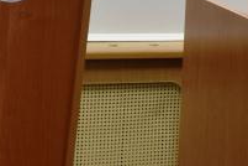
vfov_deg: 6.3
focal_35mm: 207
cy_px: -251
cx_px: 327
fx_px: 1423
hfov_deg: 9.8
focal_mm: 27
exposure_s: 1/160
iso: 800
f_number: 6.3
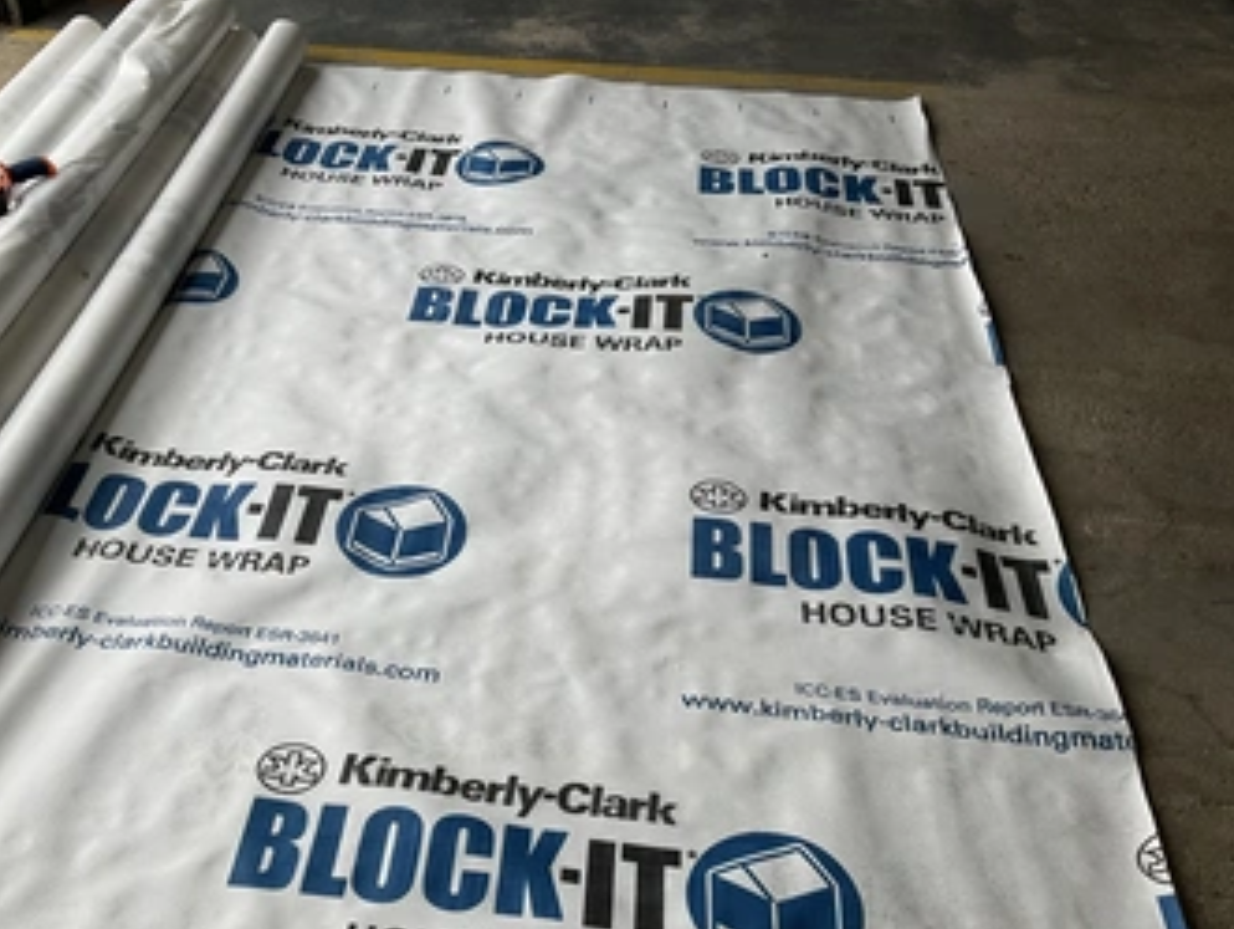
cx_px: 496
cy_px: 545
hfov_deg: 52.2
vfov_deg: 40.6
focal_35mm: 35
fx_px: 1249
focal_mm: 3
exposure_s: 1/188
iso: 20
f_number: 1.8
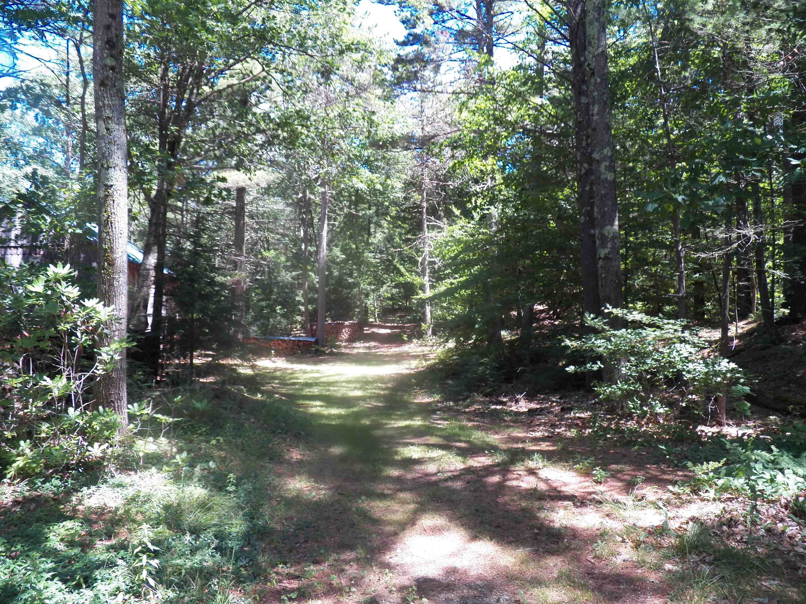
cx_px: 403
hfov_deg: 63.4
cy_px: 302
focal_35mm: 28
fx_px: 652
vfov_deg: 49.7
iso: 125
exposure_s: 1/200
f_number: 2.8
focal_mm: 4.9
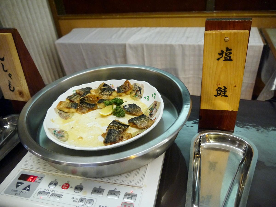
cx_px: 138
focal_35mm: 28
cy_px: 104
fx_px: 223
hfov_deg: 63.4
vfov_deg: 49.7
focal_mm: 14
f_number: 3.5
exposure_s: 1/125
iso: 1250
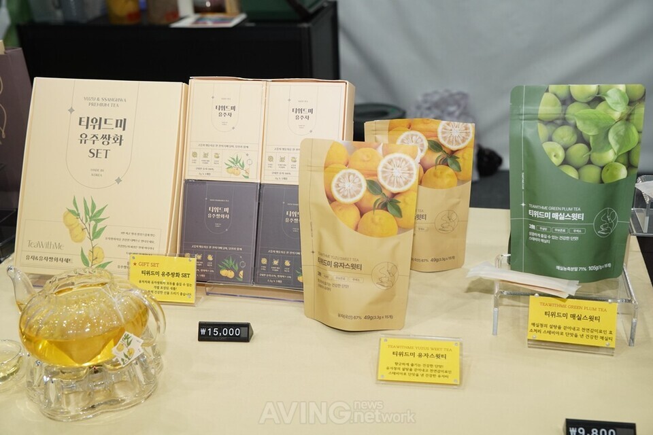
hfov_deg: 43.6
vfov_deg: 29.9
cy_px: 218
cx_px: 326
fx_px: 816
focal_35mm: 45
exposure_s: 1/160
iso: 1000
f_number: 4
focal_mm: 30
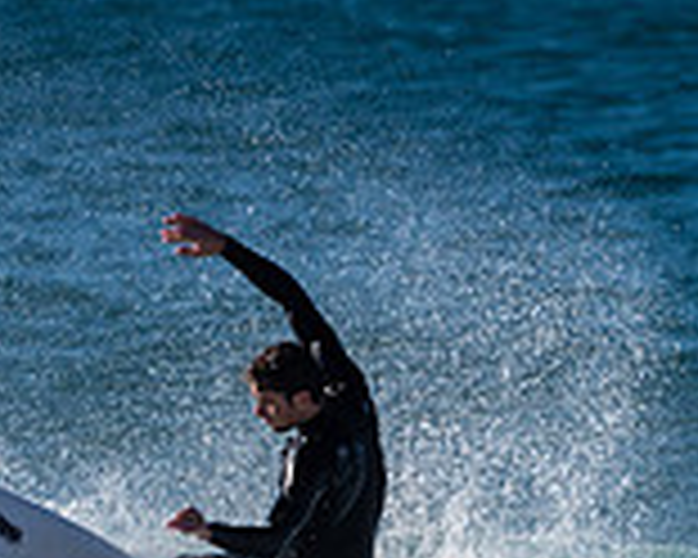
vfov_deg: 0.7
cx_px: 246
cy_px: 837
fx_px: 44539
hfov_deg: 0.9
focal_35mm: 2156
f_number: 5.6
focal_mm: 500
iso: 180
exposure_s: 1/2000
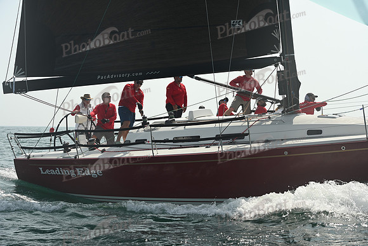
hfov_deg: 28.8
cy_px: 123
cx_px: 184
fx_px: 716
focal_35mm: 70
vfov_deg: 19.5
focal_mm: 70
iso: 320
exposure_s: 1/1250
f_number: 7.1
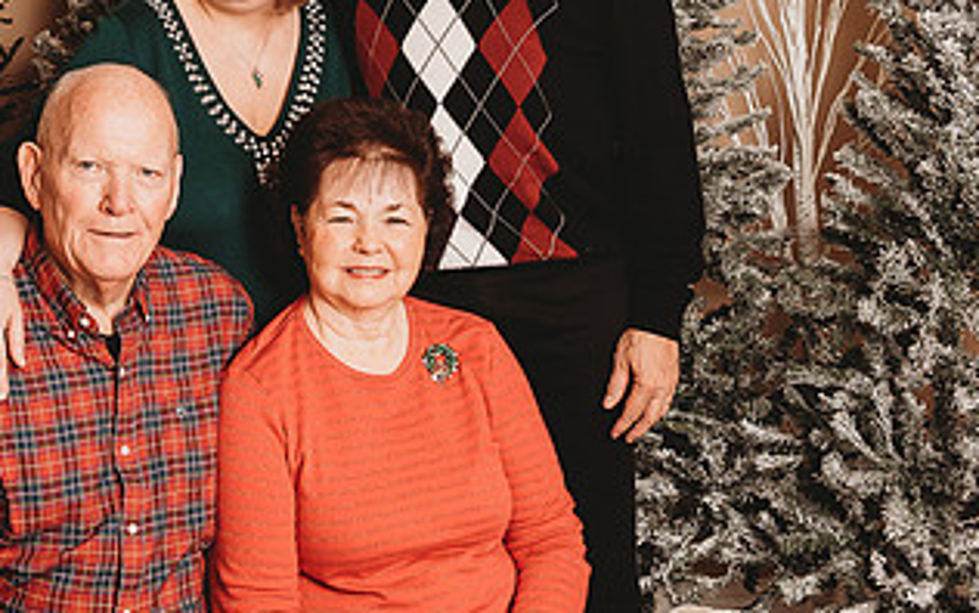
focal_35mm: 74
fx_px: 1976
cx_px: 312
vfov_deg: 17.3
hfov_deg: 27.6
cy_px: 38
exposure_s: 1/160
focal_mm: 28
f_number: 4
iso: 100
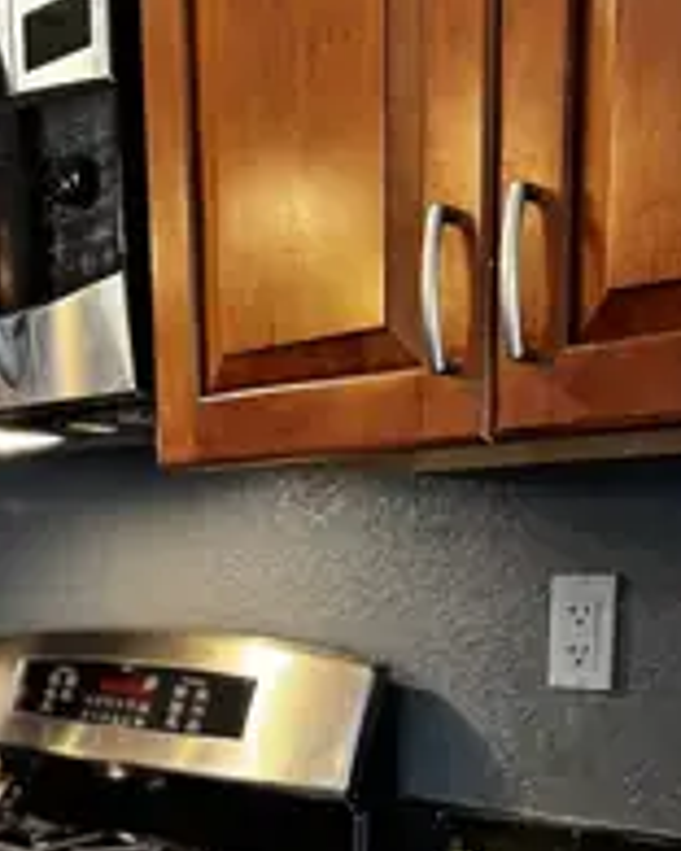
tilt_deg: -11.9
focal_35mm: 48
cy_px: 794
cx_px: 231
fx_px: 1209
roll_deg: +1.5
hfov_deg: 31.2
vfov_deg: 36.0
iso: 640
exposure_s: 1/40
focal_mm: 6.76
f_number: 1.78
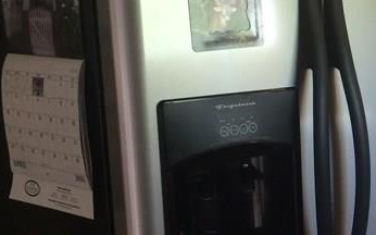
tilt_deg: -13.2
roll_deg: +2.1
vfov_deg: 14.3
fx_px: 932
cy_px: 158
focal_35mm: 91
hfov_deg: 21.1
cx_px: 465
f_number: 2.2
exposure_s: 1/30
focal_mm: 4.15
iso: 100
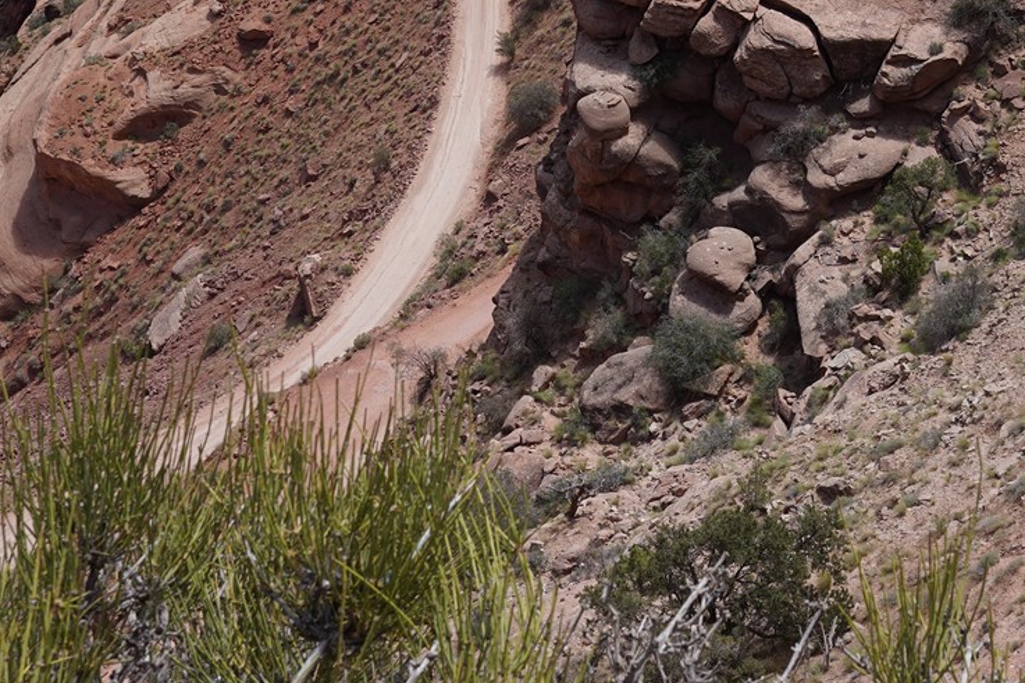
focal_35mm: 95
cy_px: -207
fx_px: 2704
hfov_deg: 21.0
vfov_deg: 13.8
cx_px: 932
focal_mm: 35
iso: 100
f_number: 13
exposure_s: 1/100
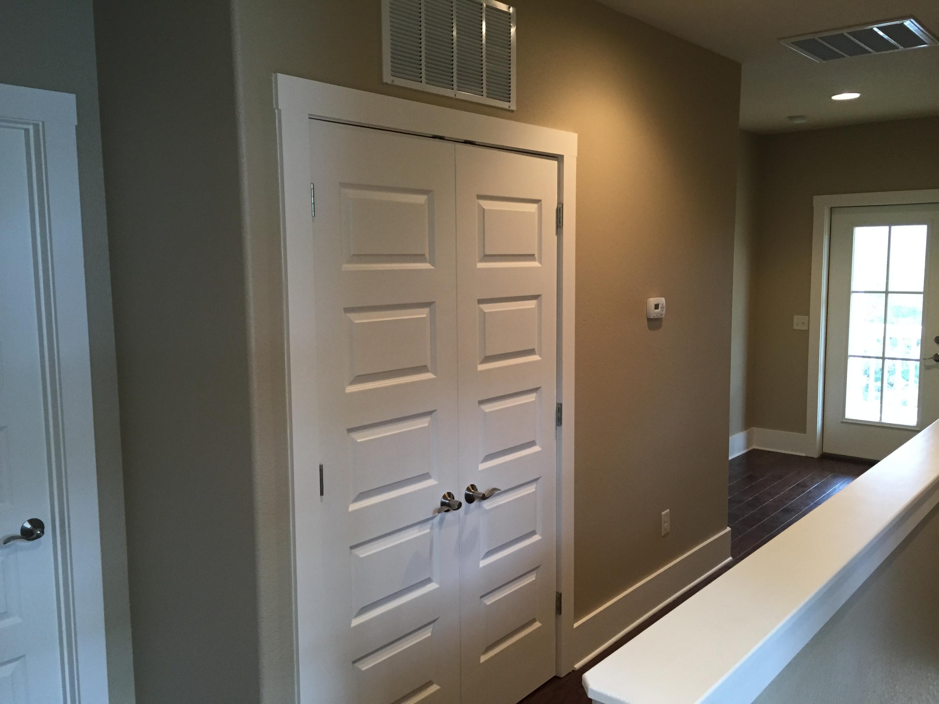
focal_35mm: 29
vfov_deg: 48.2
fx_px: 787
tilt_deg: -7.7
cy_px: 352
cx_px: 470
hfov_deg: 61.7
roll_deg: +0.5
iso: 160
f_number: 2.2
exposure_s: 1/30
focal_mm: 4.15
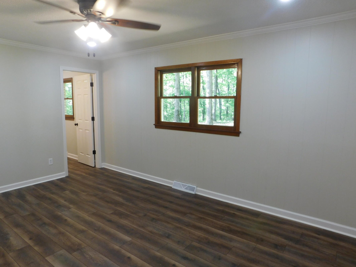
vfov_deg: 58.9
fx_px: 237
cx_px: 178
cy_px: 134
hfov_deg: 73.9
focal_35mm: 23
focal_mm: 4
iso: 125
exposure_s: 1/30
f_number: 3
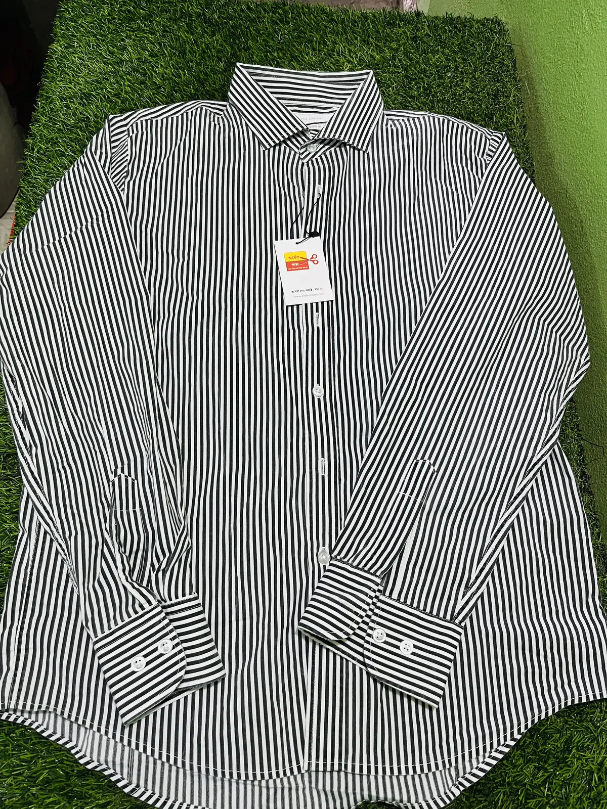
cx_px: 304
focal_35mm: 26
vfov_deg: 67.3
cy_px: 404
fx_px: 608
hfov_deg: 53.1
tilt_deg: -67.7
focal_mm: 5.1
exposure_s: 1/50
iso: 125
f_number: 1.6
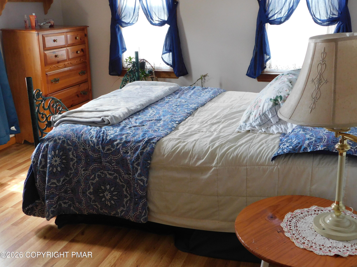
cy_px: 134
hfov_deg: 51.4
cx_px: 178
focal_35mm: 36
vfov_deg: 39.7
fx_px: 371
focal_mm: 6.3
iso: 400
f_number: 3.5
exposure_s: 1/30
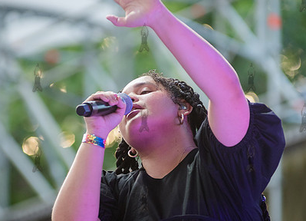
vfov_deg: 4.0
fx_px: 3149
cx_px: 131
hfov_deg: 5.6
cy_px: 146
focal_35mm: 361
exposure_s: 1/250
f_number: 4
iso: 1000
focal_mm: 200
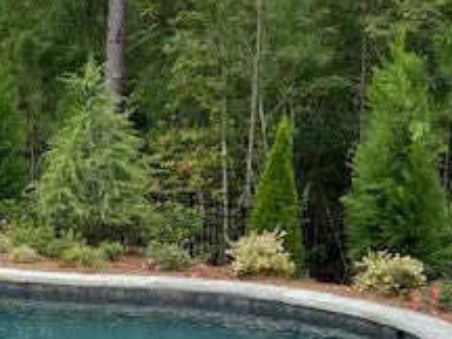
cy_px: 211
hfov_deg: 24.1
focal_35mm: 77
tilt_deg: -5.5
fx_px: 1005
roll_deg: -0.2
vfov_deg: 19.1
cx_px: -8
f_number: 1.8
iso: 32
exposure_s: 1/949
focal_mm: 4.25
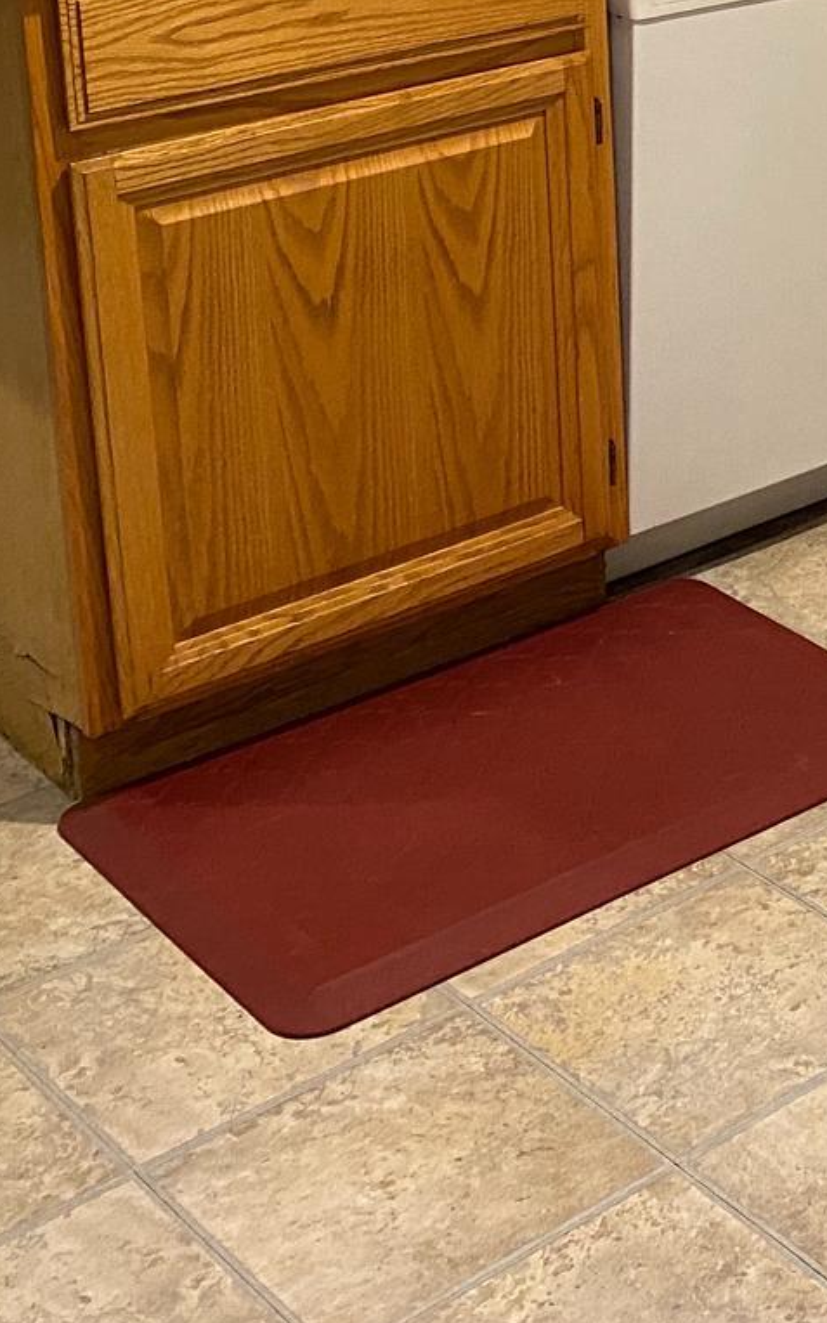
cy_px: 12
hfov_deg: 16.2
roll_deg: -1.0
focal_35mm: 74
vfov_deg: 26.4
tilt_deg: -13.7
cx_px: 1210
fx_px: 2668
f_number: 1.8
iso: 320
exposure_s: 1/60
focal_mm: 4.25
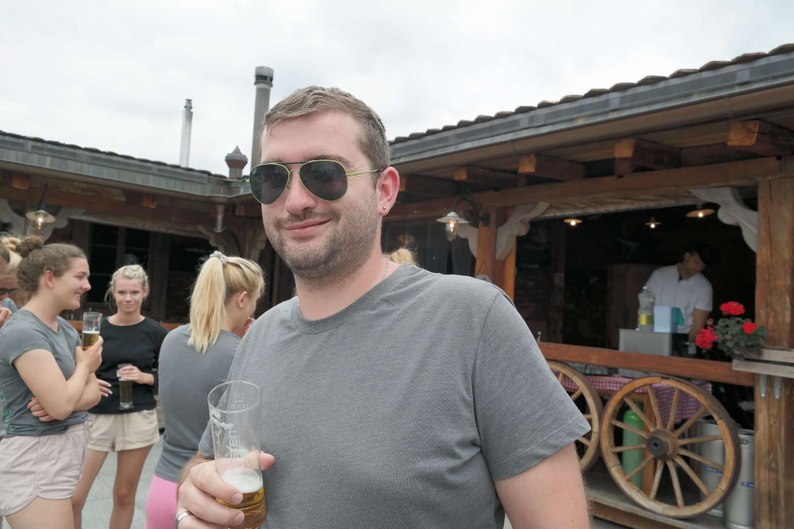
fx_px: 595
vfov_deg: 47.9
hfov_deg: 67.4
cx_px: 397
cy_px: 264
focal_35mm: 27
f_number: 6.3
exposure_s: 1/320
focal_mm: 18
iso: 200
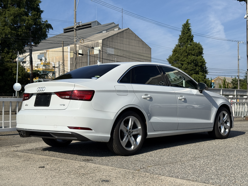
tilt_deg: +2.1
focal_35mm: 48
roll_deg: +0.6
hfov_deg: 39.7
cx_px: 124
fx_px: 344
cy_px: 93
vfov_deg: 30.3
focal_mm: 6.76
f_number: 1.78
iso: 64
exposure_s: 1/7874
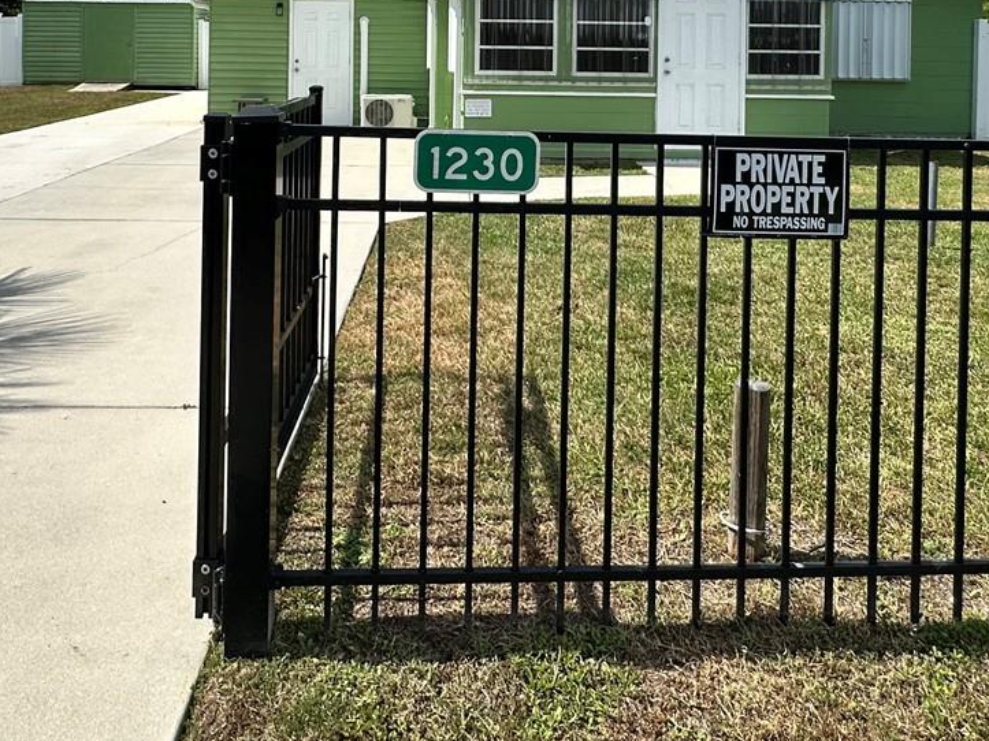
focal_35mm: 31
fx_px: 886
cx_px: 479
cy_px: 48
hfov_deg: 58.3
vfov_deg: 41.2
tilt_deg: -0.4
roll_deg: -1.4
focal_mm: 2.22
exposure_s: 1/3401
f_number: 2.2
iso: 50
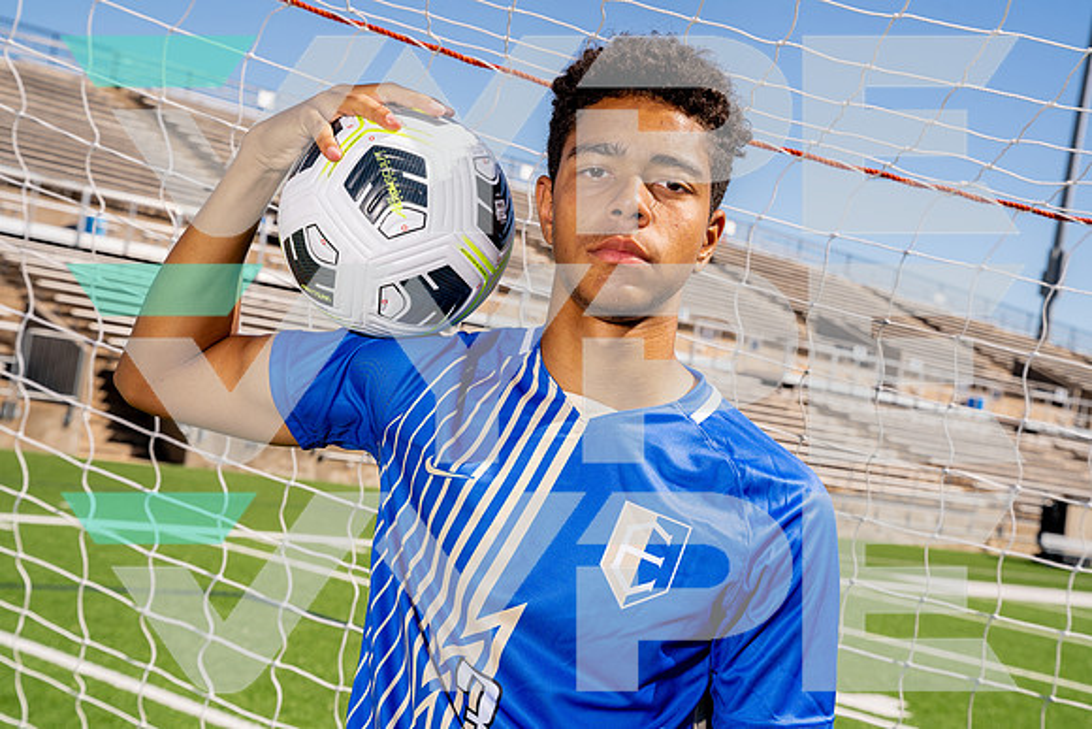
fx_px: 1820
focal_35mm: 60
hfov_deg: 33.4
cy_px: 364
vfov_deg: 22.6
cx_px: 546
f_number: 8
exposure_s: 1/250
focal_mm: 60
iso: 100
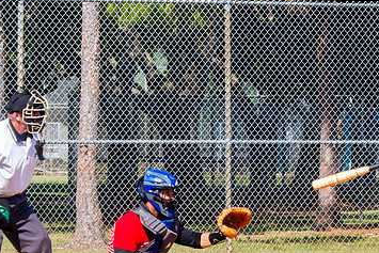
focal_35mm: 413
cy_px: 147
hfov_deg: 5.0
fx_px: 4350
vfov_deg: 3.3
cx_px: 304
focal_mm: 90
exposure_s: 1/1600
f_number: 4.5
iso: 250
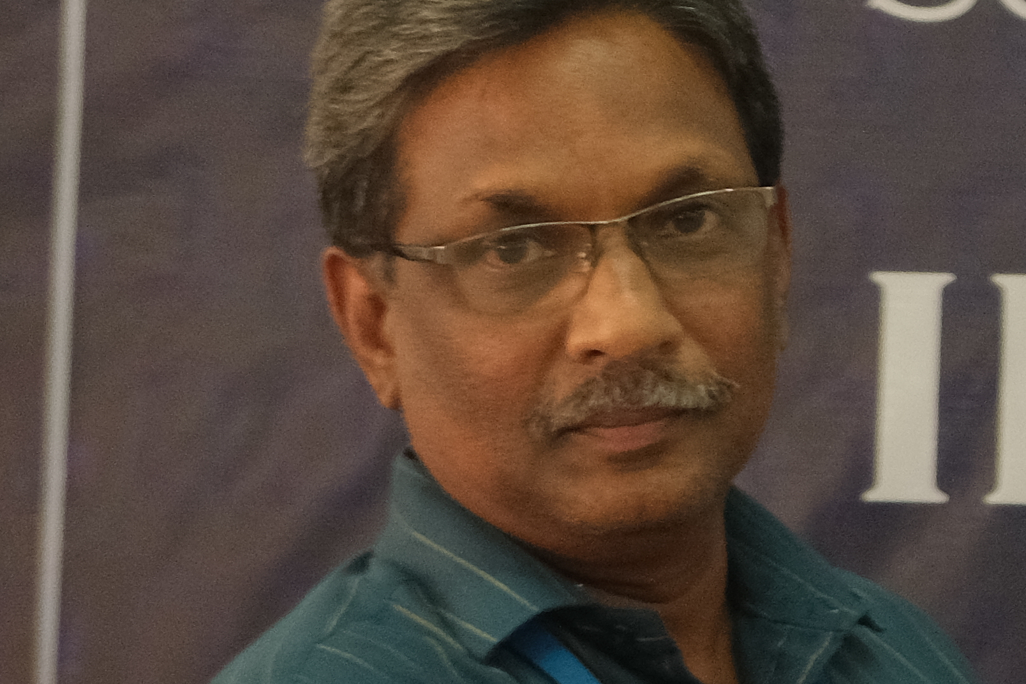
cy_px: 273
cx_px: 1820
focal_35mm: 322
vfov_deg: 4.3
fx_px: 9176
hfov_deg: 6.3
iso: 2000
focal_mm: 55
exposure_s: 1/60
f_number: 4
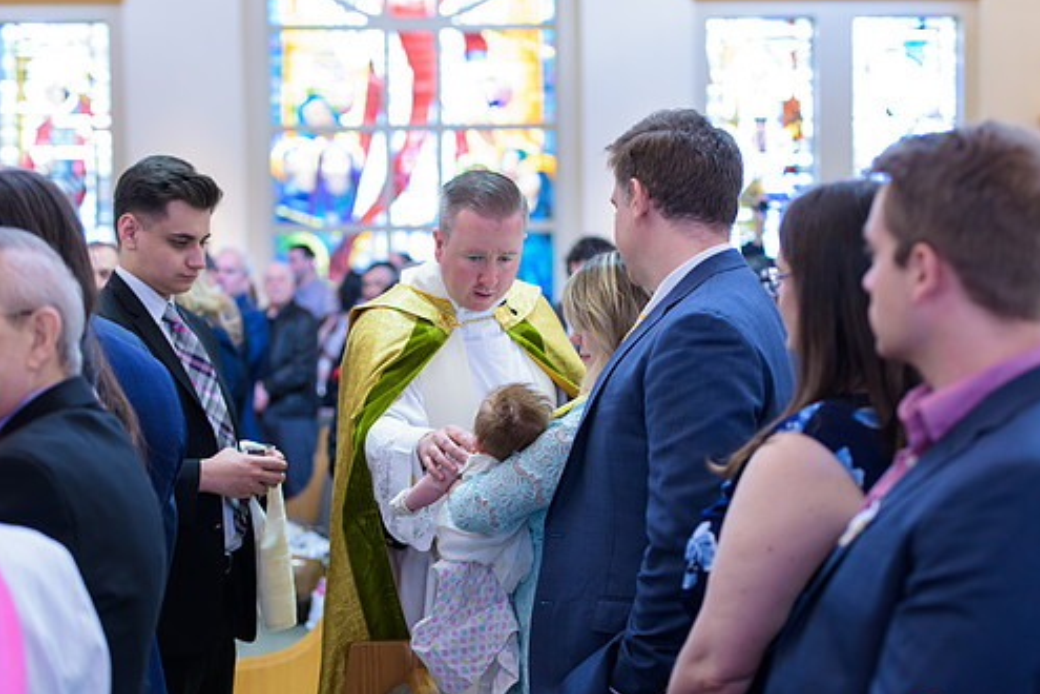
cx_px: 473
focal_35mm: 82
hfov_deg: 24.8
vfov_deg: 16.6
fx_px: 2369
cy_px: 403
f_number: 3.2
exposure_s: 1/125
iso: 1000
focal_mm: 70
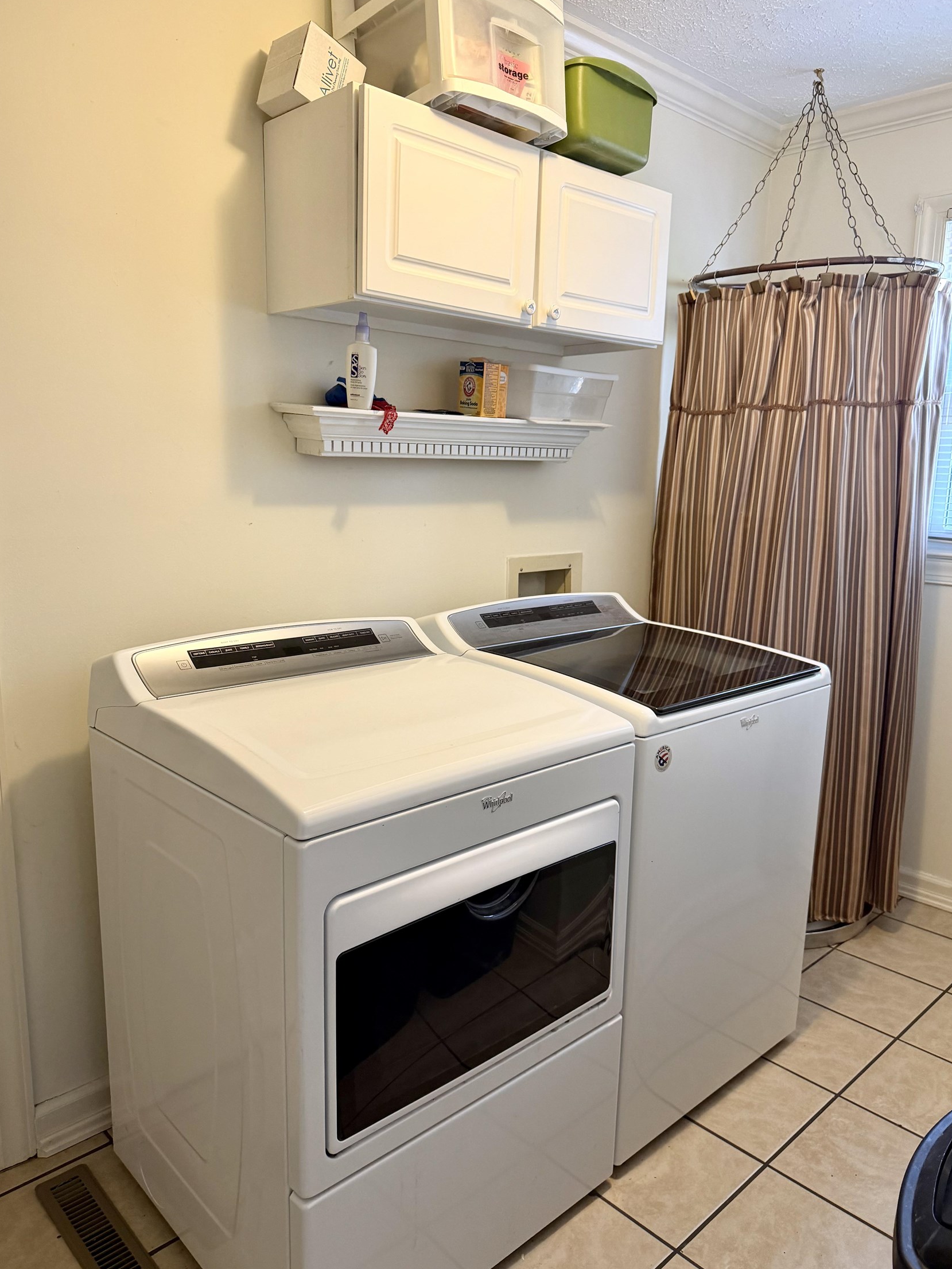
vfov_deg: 69.4
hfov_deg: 54.9
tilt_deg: -11.4
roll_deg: -0.6
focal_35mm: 25
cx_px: 483
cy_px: 644
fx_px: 917
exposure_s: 1/60
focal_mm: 6.76
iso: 250
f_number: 1.78
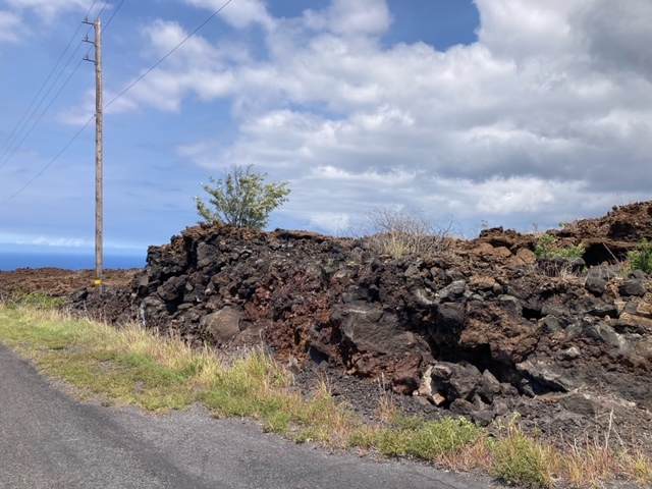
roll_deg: -1.9
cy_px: 244
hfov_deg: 63.4
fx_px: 527
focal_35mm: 28
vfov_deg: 49.7
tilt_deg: +2.6
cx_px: 326
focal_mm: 3.99
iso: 20
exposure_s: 1/2703
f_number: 1.8
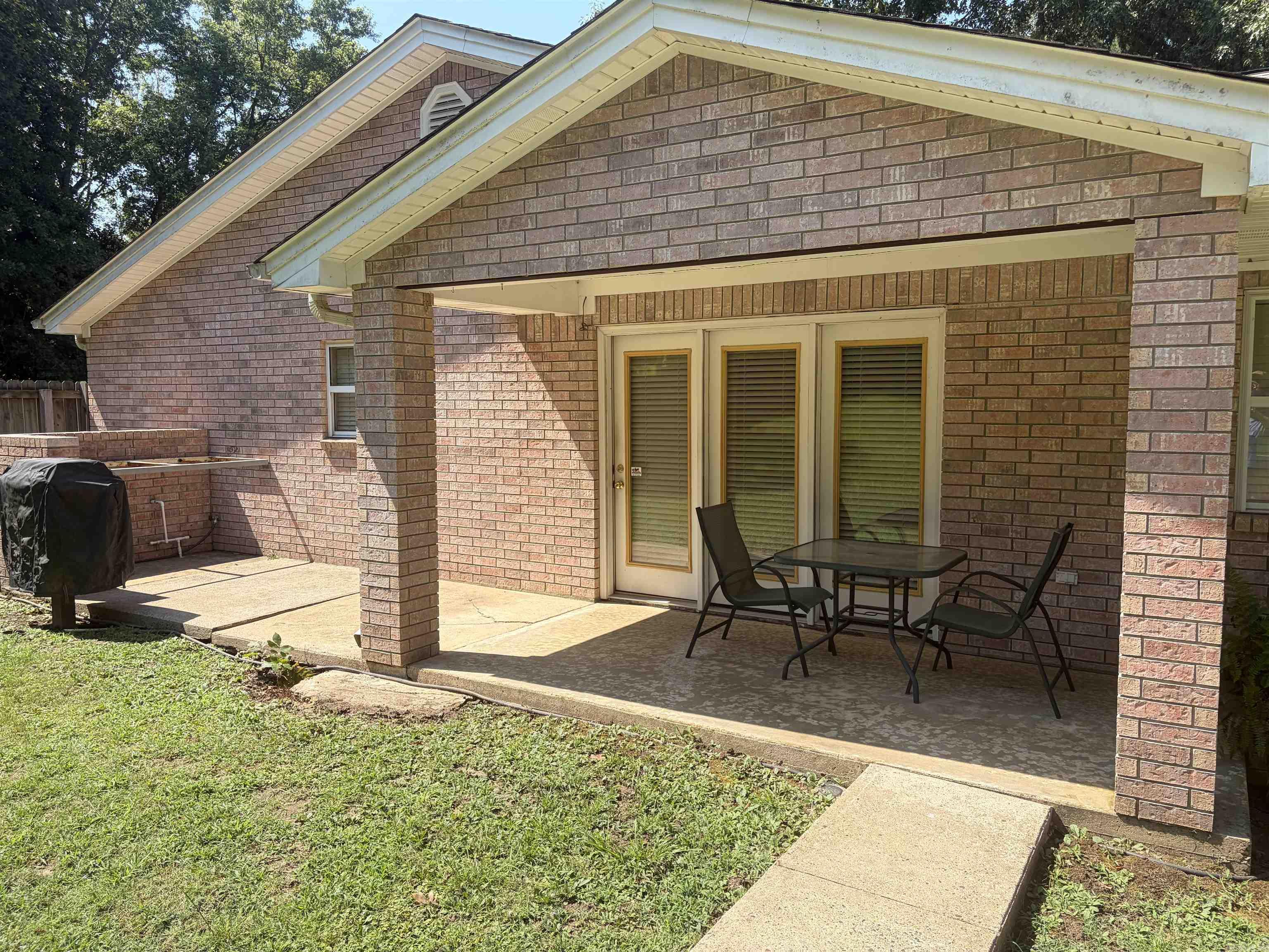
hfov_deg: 67.3
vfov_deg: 53.1
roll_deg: +0.7
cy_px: 476
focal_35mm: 26
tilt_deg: -6.4
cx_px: 634
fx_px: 953
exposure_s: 1/1484
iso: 50
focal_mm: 5.96
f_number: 1.6
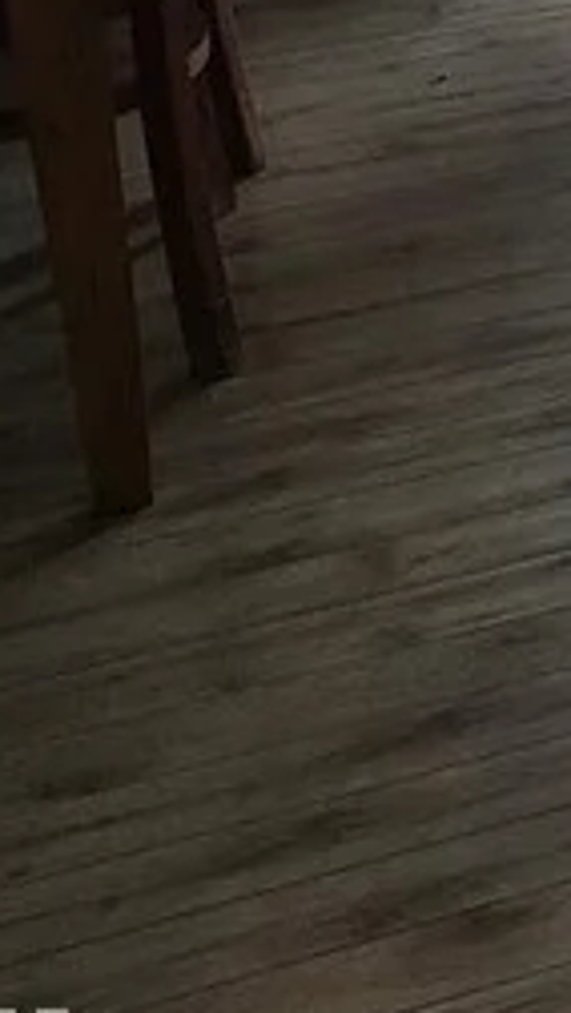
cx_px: 1729
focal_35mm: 115
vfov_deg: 17.2
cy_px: -410
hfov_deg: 8.7
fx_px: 3091
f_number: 1.8
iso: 250
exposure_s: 1/60
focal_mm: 4.25
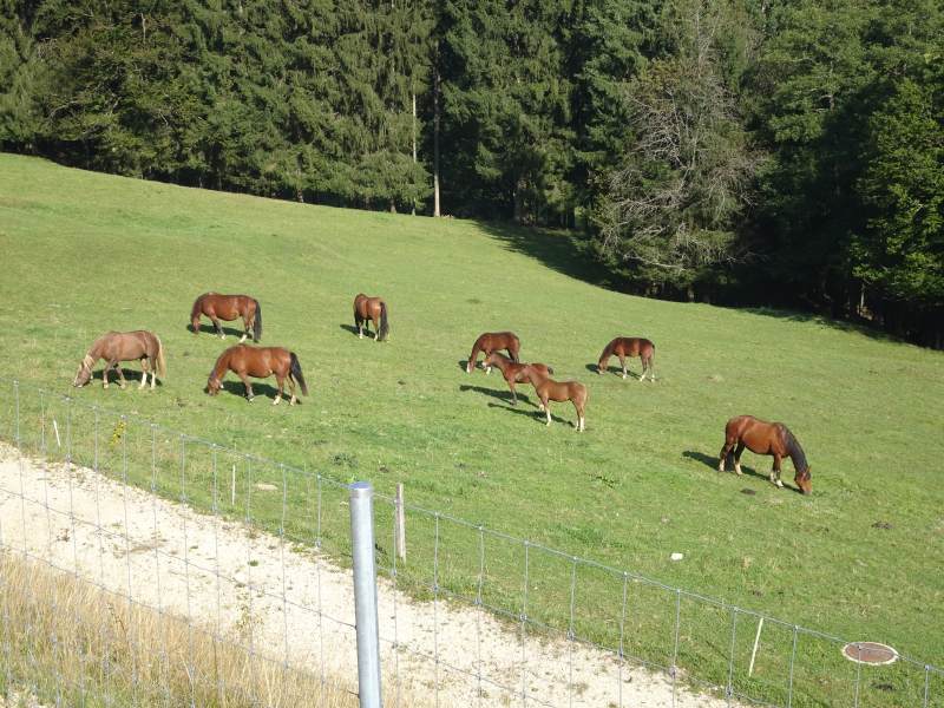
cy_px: 354
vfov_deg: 26.1
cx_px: 472
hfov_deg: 34.3
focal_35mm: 56
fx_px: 1527
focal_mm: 9.52
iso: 80
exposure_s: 1/320
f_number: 4.5
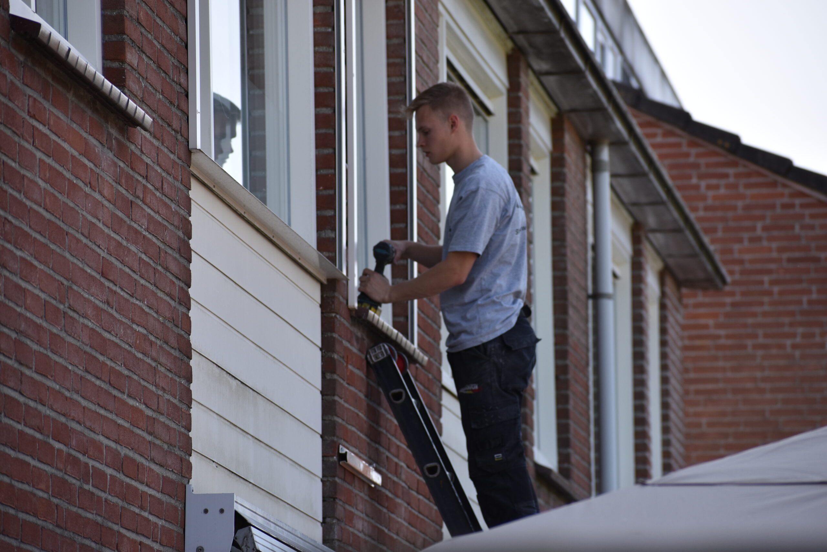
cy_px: 276
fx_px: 5687
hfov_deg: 8.3
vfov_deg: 5.6
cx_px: 414
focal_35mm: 248
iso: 220
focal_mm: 165
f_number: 5.6
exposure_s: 1/500
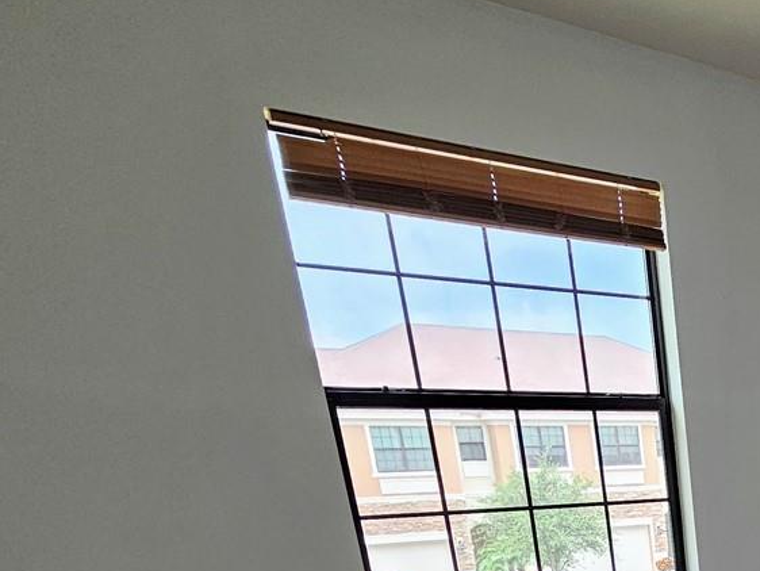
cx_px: 920
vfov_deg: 30.8
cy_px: 732
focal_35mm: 37
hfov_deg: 37.4
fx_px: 813
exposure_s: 1/120
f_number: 2.2
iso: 64
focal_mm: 2.2
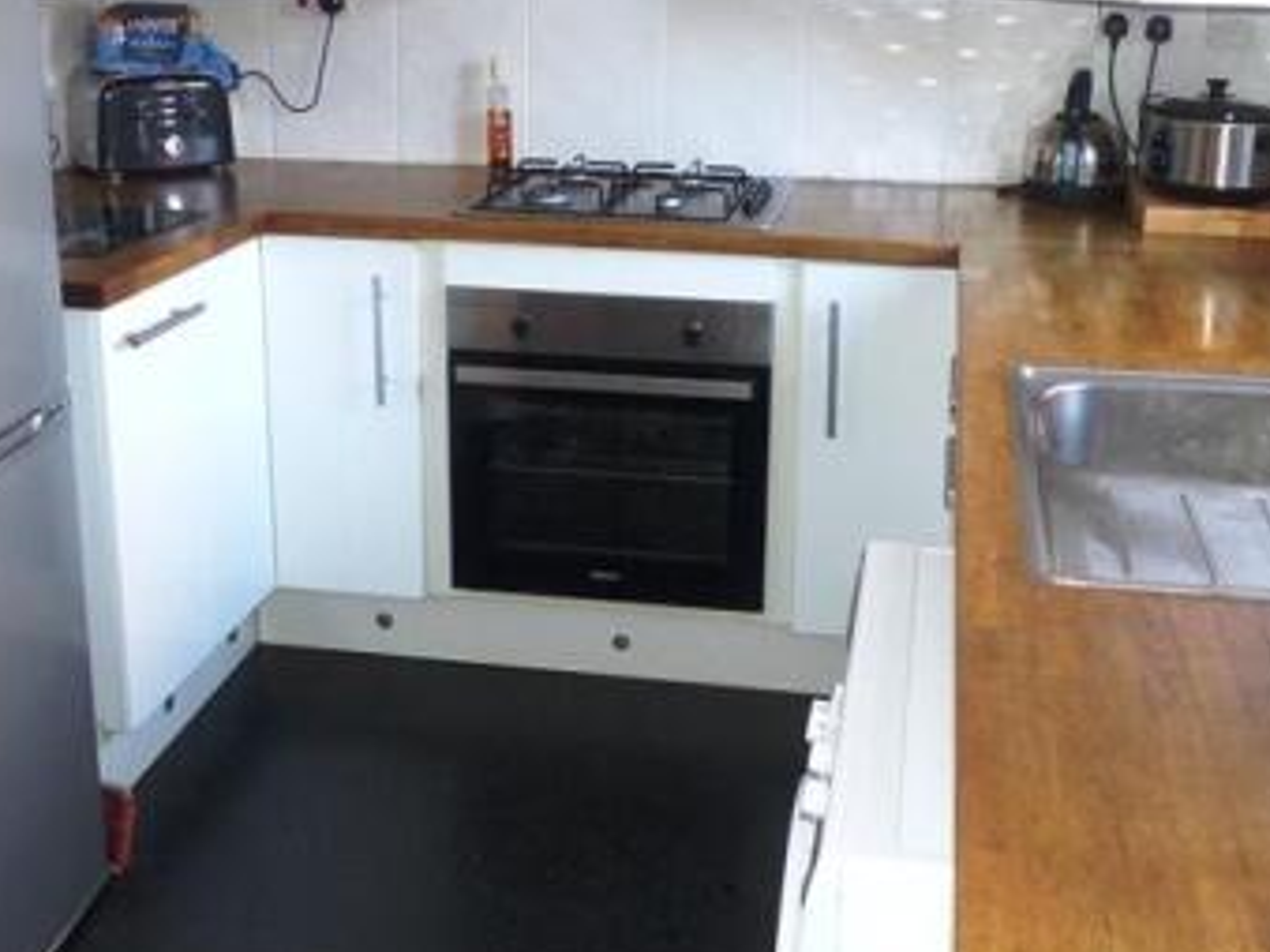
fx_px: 1577
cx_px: 650
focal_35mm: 43
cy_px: 324
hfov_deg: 43.9
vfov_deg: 33.3
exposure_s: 1/60
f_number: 2.8
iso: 320
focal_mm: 4.5
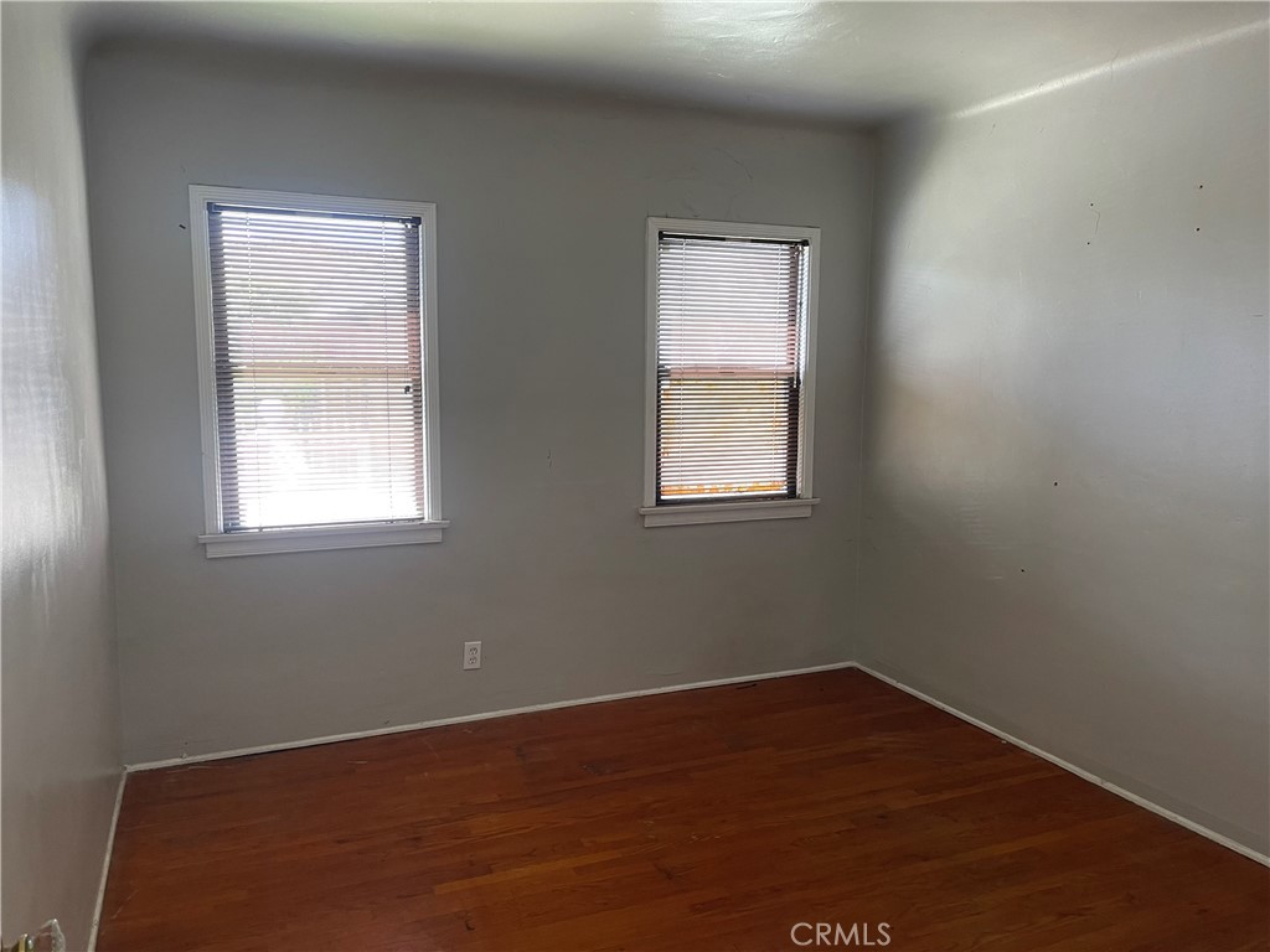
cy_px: 476
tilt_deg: -6.6
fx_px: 917
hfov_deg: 69.4
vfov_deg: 54.9
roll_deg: -0.3
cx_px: 635
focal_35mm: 25
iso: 125
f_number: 1.6
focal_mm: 5.1
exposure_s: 1/61
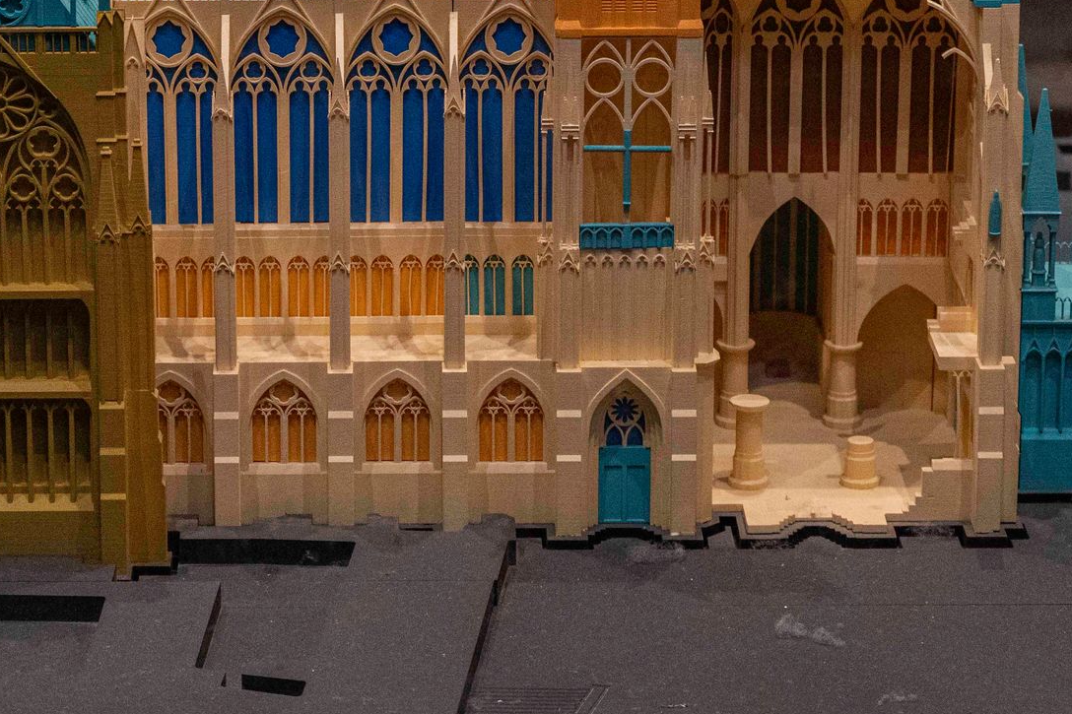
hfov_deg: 14.3
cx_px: 371
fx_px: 4257
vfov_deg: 9.6
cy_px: 84
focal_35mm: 143
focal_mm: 73
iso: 20000
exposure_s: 1/500
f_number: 6
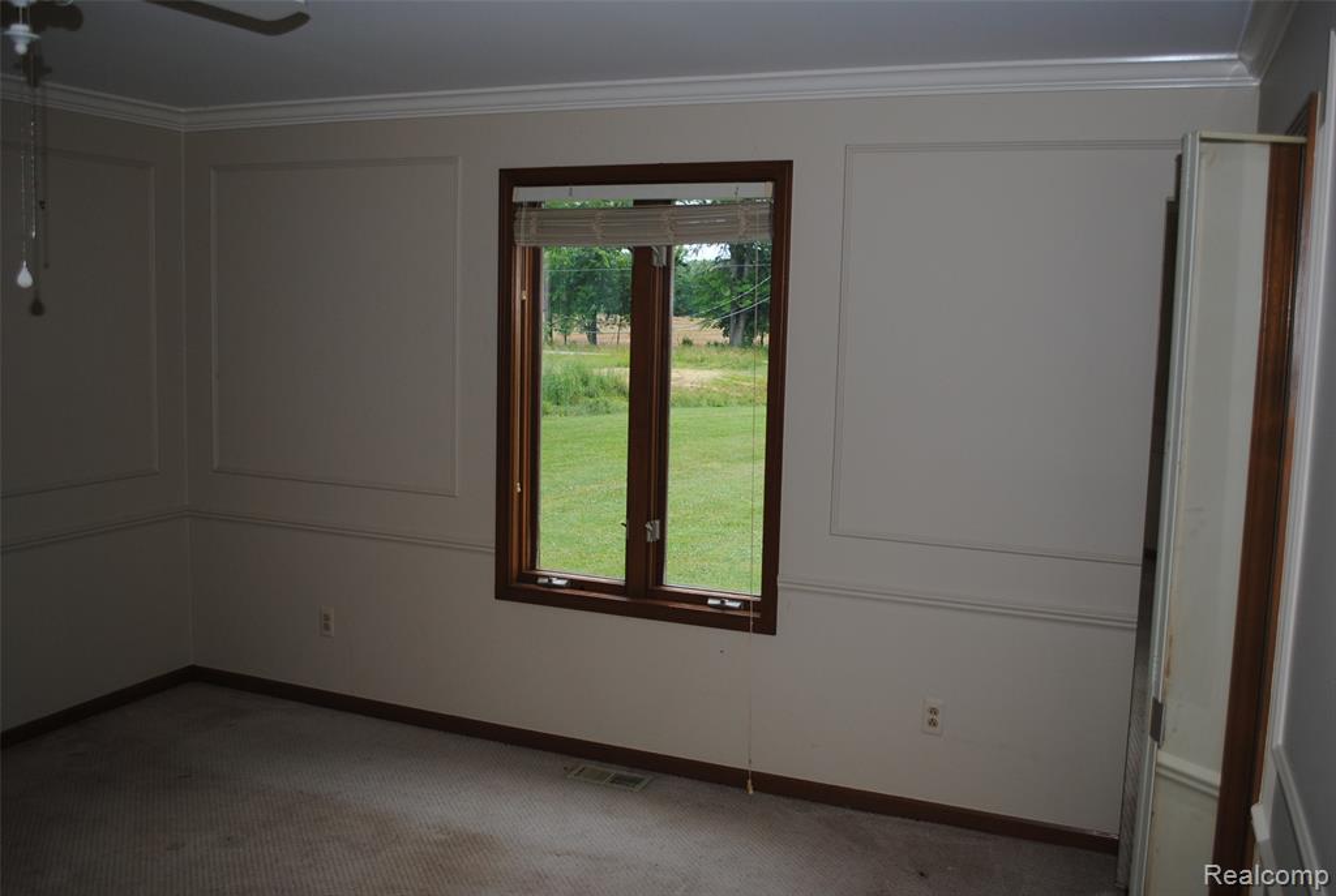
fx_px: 1115
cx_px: 668
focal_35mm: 30
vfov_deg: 43.8
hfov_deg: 61.8
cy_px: 448
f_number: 3.8
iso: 200
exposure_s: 1/60
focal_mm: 20
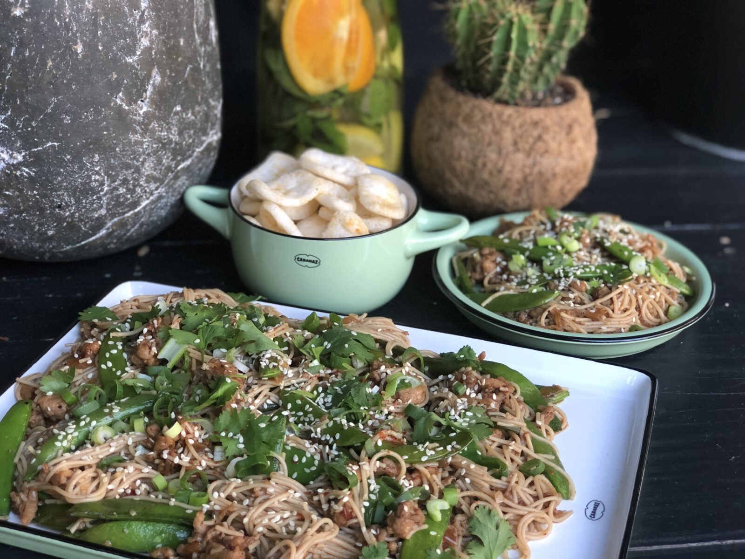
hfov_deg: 33.8
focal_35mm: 57
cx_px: 372
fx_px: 1227
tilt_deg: -30.8
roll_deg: -1.6
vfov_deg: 25.7
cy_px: 280
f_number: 2.8
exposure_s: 1/60
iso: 125
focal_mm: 6.6
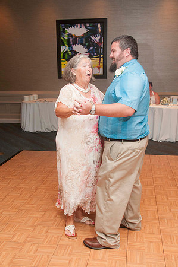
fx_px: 290
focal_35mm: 39
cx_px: 89
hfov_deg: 34.1
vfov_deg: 49.6
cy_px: 134
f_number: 5.6
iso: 800
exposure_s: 1/60
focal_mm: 26
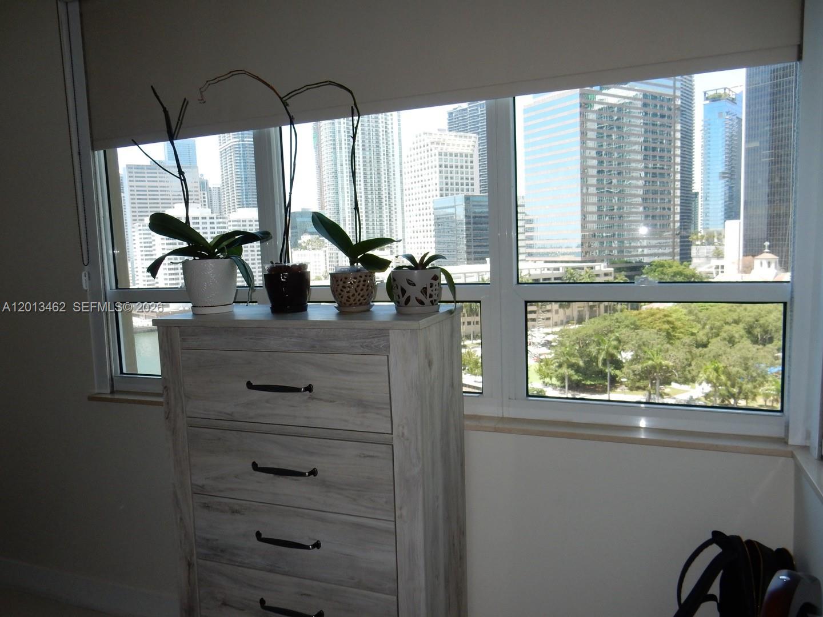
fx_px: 594
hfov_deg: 69.4
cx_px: 412
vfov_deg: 54.9
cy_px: 308
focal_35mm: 25
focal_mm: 4.5
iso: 125
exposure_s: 1/125
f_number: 3.7
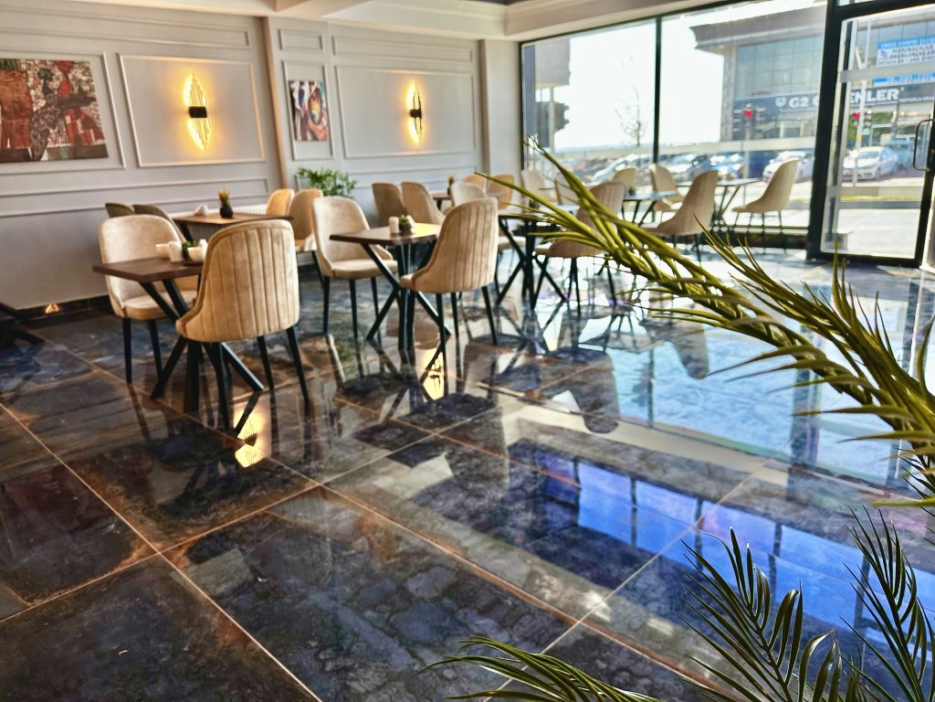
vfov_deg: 56.8
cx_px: 468
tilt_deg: -17.0
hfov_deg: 71.6
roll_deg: +3.1
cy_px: 351
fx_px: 648
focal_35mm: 24
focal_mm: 6.86
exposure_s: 1/121
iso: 80
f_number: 1.78
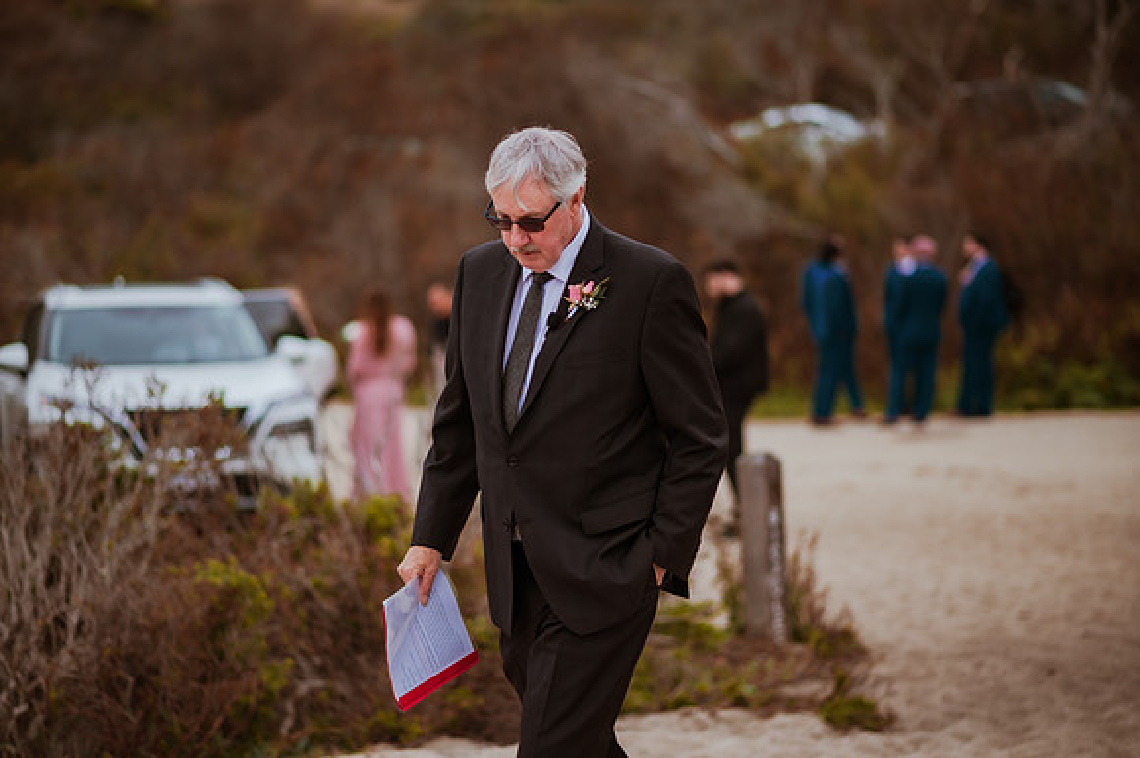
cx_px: 570
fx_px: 2690
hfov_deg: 23.9
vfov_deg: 16.1
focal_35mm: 85
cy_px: 379
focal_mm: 85
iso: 200
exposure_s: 1/1250
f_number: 1.8
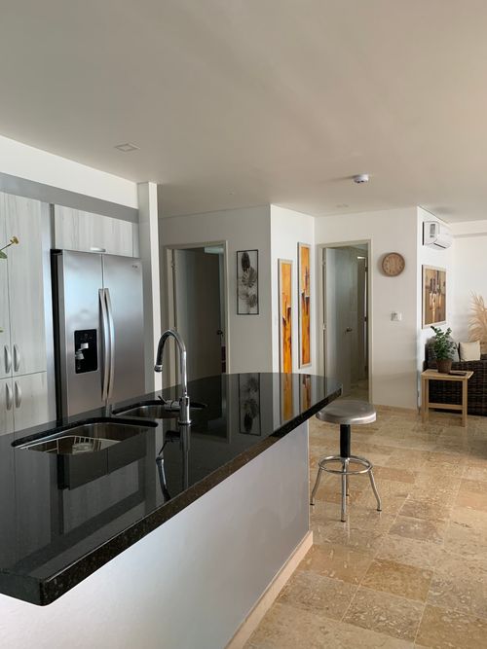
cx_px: 244
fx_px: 488
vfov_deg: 67.3
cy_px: 324
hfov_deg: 53.0
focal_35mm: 26
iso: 200
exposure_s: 1/60
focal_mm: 4.25
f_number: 1.8
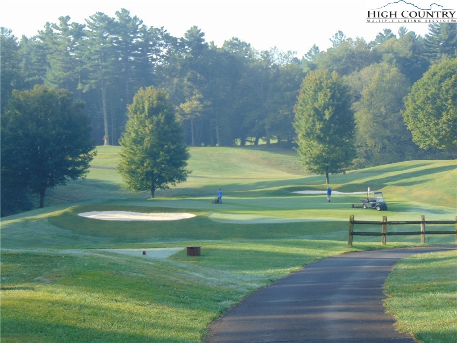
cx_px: 228
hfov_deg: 18.2
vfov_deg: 13.7
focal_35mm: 108
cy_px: 172
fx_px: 1426
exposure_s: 1/200
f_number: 3.9
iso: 80
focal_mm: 19.4
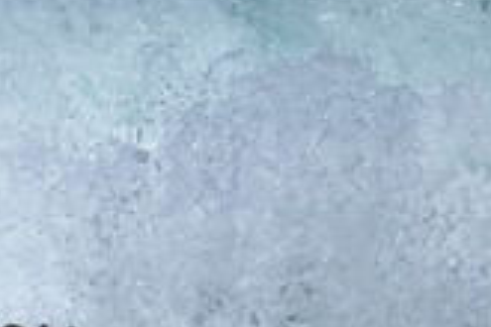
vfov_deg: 0.4
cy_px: 279
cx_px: -107
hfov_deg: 0.5
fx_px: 52587
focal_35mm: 3856
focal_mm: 800
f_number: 6.3
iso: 180
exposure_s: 1/2500
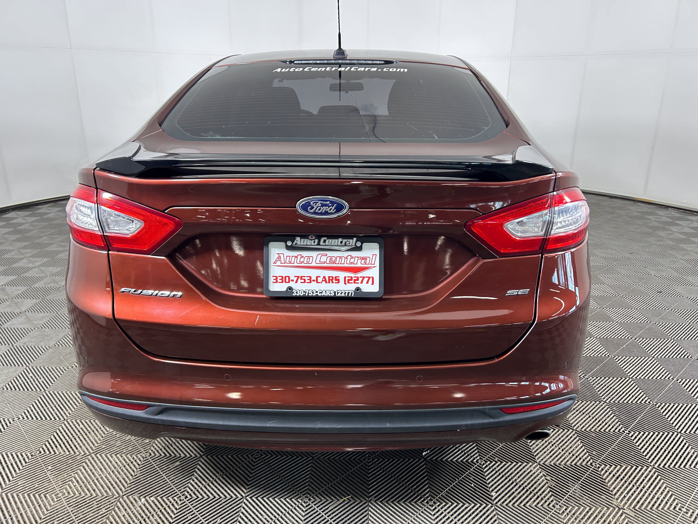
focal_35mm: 26
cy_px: 262
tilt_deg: -17.0
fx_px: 524
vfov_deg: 53.1
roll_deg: -1.7
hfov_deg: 67.3
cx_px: 349
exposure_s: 1/120
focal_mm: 5.7
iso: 100
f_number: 1.5
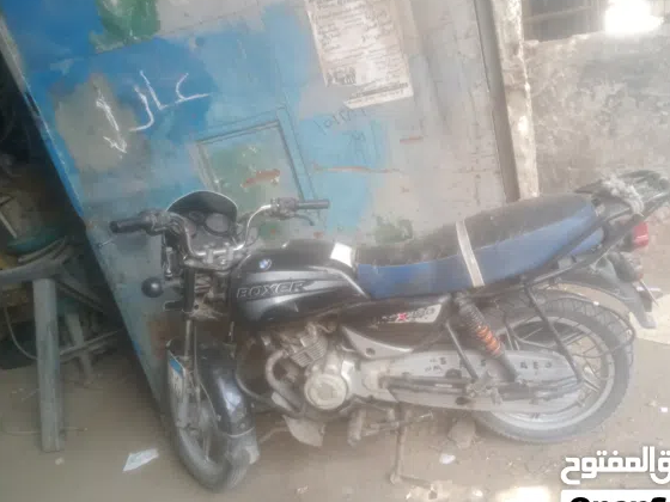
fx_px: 619
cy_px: 274
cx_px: 380
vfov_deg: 44.1
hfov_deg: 56.6
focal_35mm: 32
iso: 161
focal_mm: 3.37
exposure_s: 1/100
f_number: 2.2
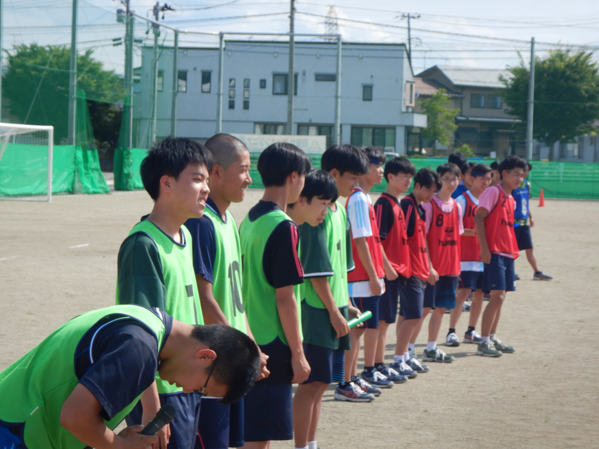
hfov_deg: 19.4
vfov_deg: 14.6
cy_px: 224
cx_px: 300
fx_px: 1748
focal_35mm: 101
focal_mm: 18.1
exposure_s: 1/640
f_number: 4.8
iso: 125
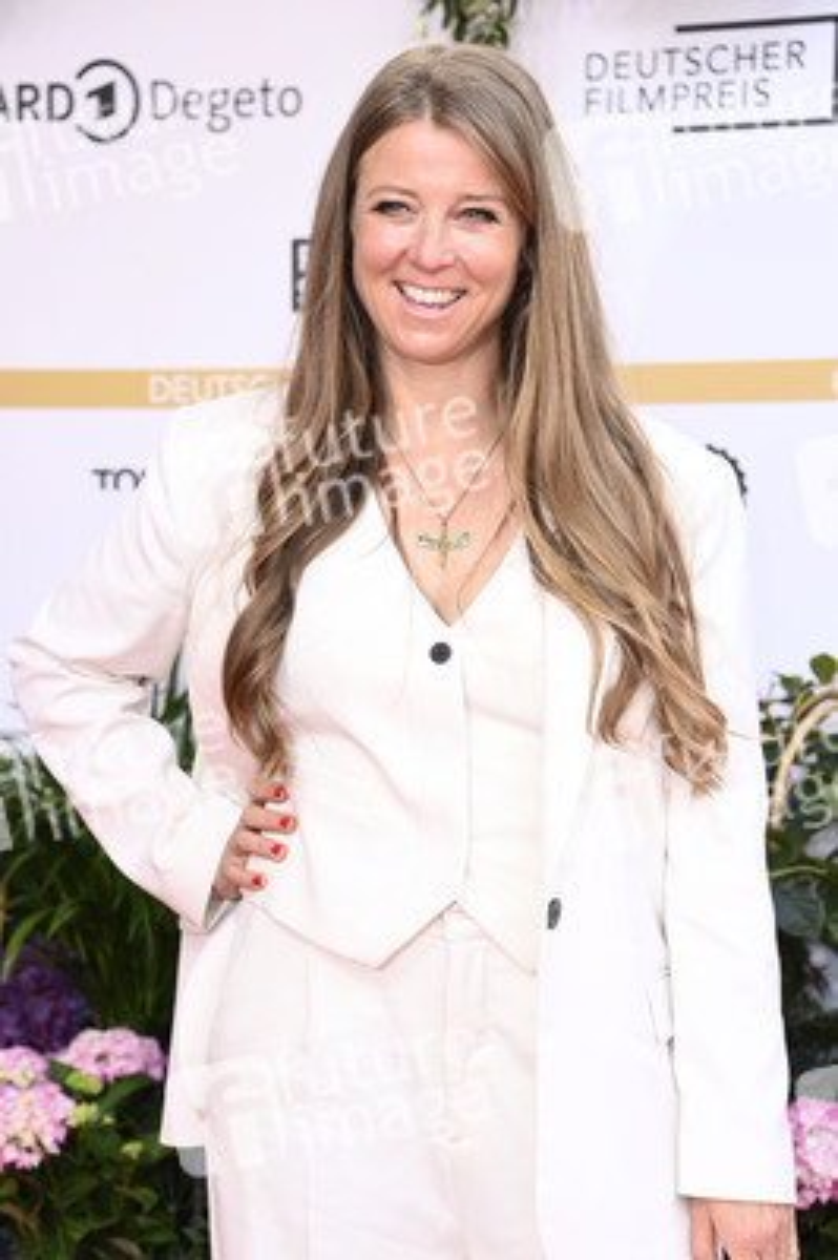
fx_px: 4267
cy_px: 630
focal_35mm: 122
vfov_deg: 16.8
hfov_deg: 11.2
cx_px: 419
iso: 640
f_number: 6.3
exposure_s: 1/250
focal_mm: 122
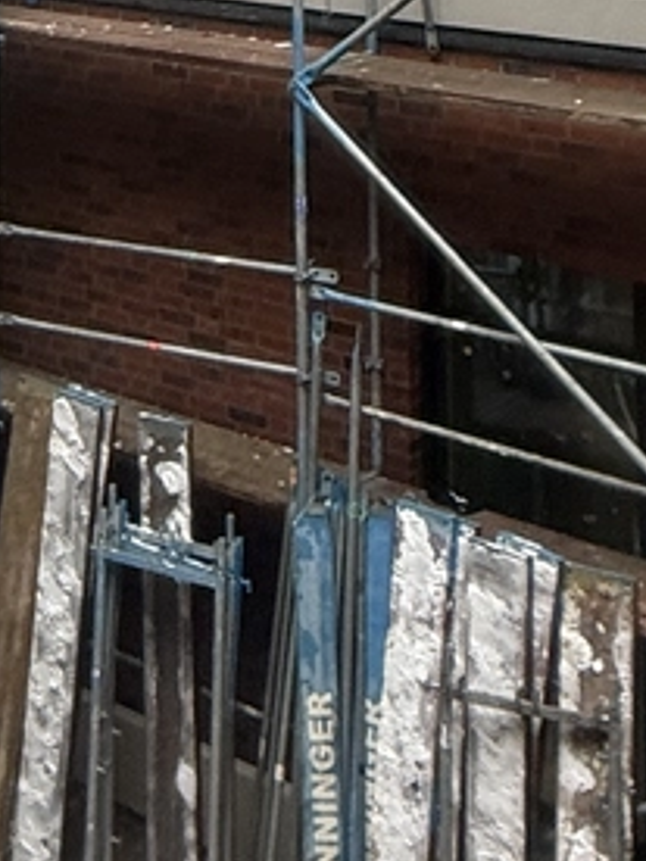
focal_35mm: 76
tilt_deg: +3.5
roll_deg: +0.0
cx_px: -95
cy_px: -362
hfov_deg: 18.5
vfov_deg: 22.1
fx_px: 1891
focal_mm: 2.22
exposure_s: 1/99
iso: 80
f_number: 2.2
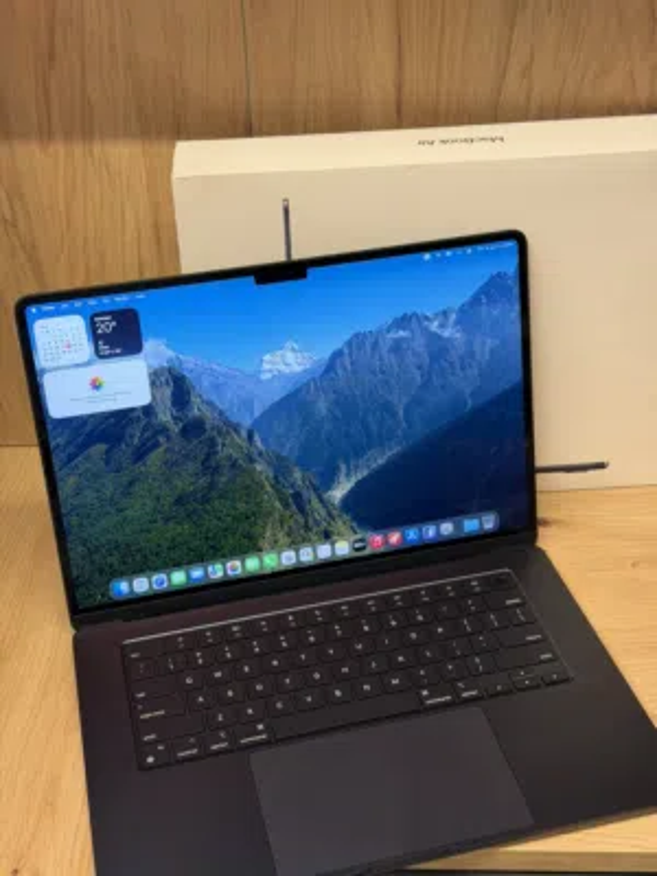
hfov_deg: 30.3
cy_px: 438
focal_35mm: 48
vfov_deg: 39.7
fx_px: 1215
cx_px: 328
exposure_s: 1/50
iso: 125
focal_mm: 6.76
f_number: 1.78
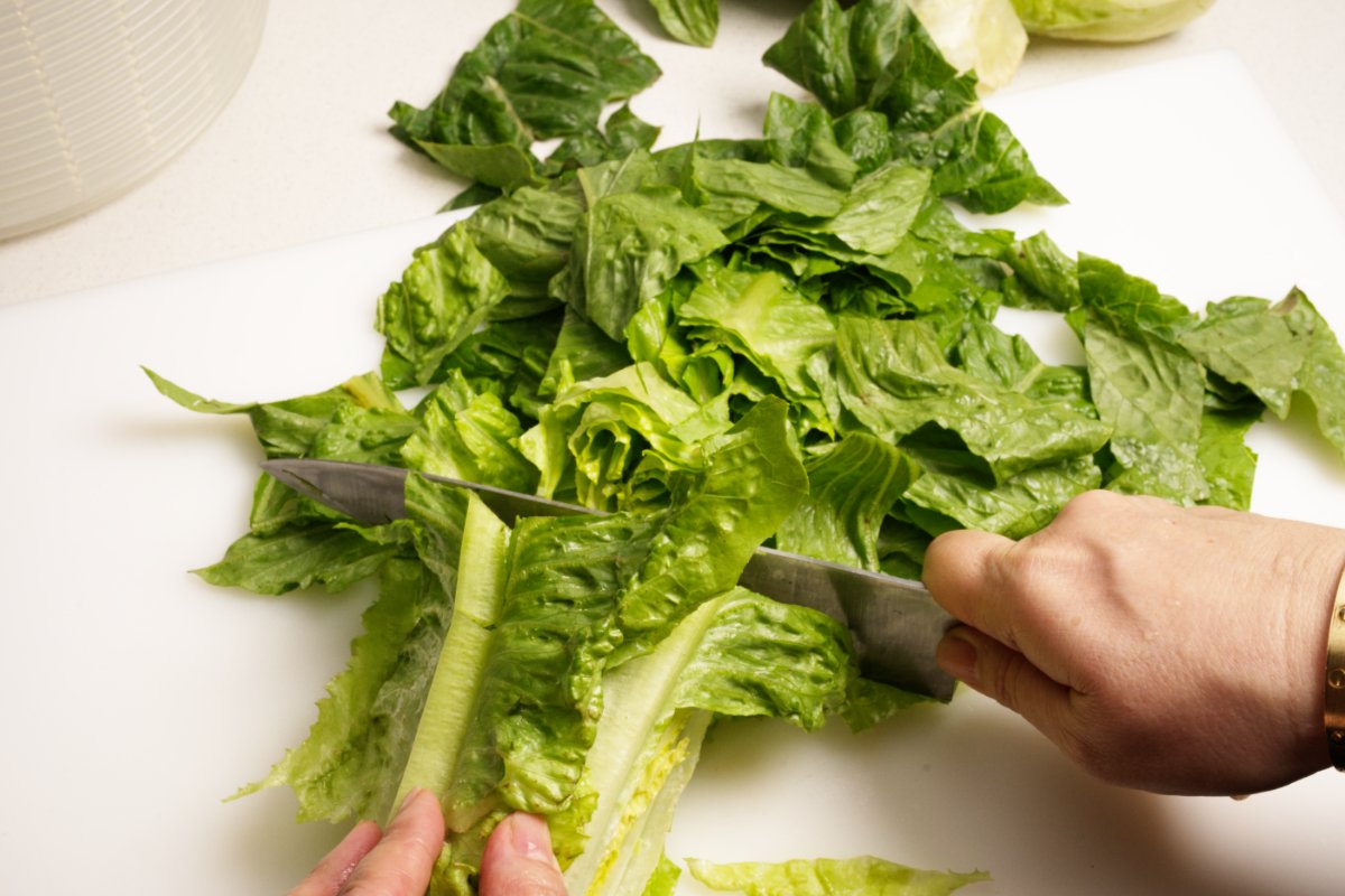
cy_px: 448
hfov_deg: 42.7
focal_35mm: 46
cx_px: 672
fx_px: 1718
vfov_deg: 29.2
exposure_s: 1/1000
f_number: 14
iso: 1250
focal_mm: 46
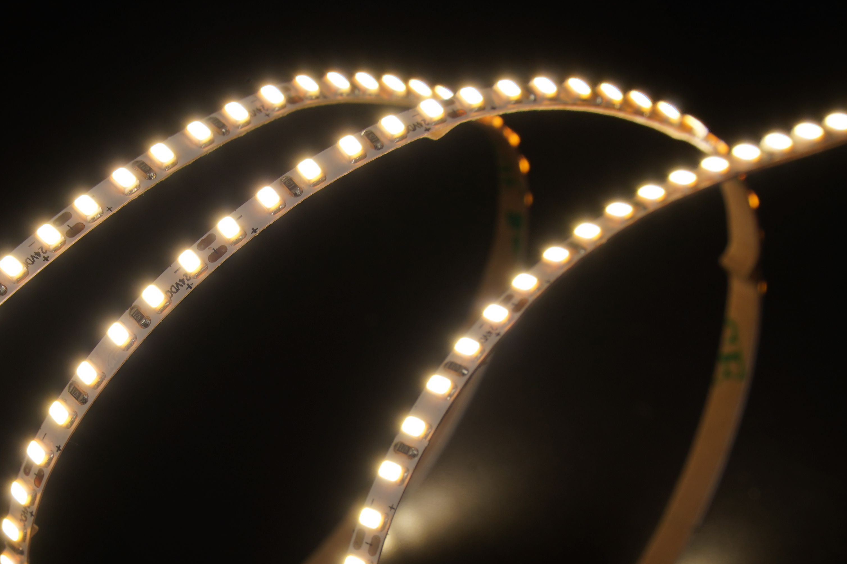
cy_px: 489
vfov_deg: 4.1
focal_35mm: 337
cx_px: 281
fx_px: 7928
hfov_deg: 6.1
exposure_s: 1/50
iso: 100
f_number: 14
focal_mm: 169
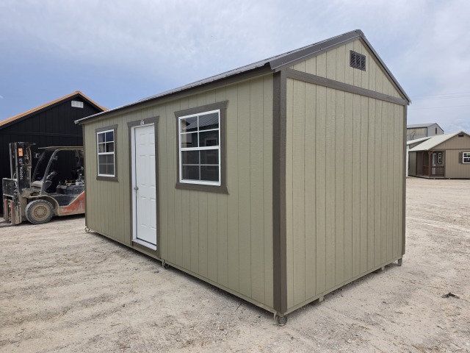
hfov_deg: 73.9
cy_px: 176
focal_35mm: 23
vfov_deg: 58.9
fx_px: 312
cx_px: 235
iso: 50
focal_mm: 6.5
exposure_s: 1/7939
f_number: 1.4
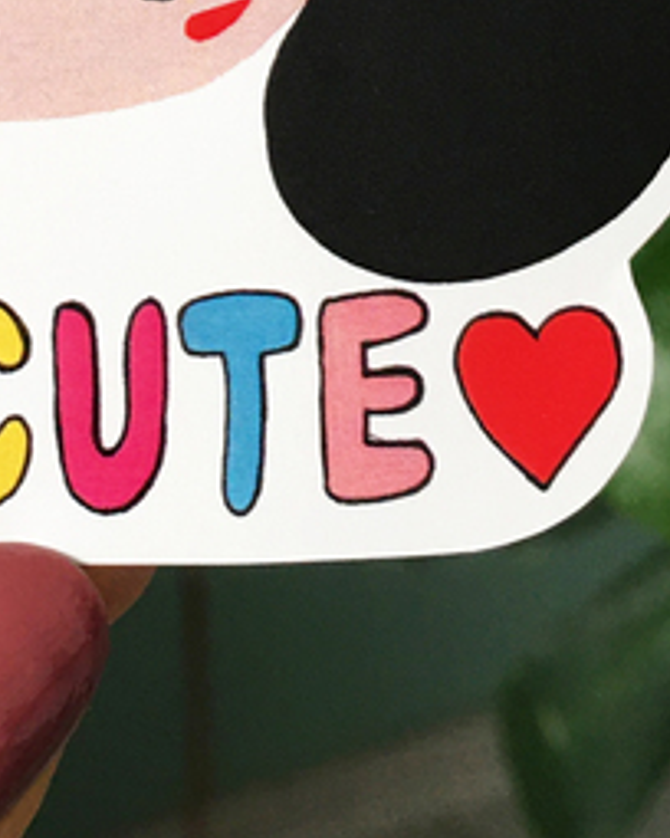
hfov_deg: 13.6
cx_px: -56
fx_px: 2751
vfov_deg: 16.5
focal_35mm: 111
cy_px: -194
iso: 50
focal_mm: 4.15
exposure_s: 1/33
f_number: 2.2
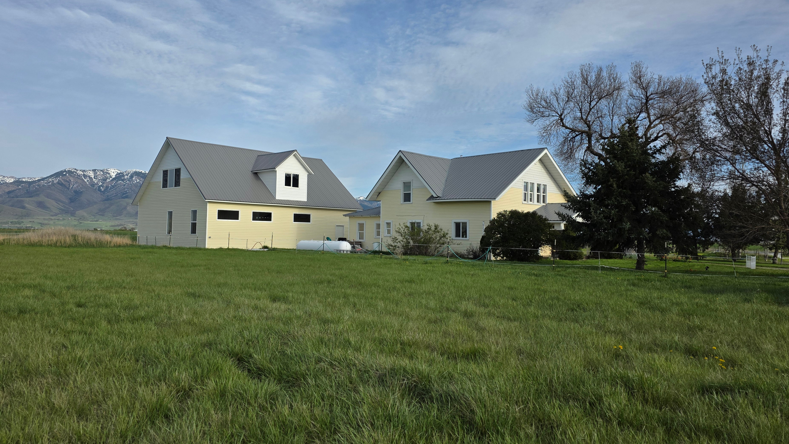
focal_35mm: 27
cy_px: 194
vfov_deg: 42.8
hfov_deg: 69.8
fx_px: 565
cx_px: 374
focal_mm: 6.3
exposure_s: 1/5958
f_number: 1.7
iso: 80
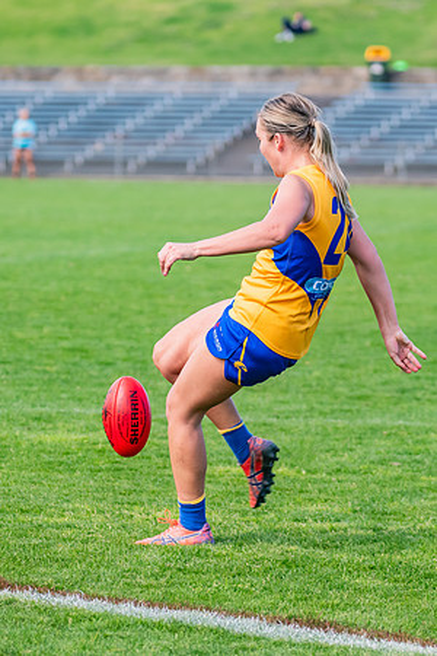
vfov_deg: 7.6
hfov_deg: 5.1
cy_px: 348
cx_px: 261
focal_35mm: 271
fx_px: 4930
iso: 800
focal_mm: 170
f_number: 5
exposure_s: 1/1600
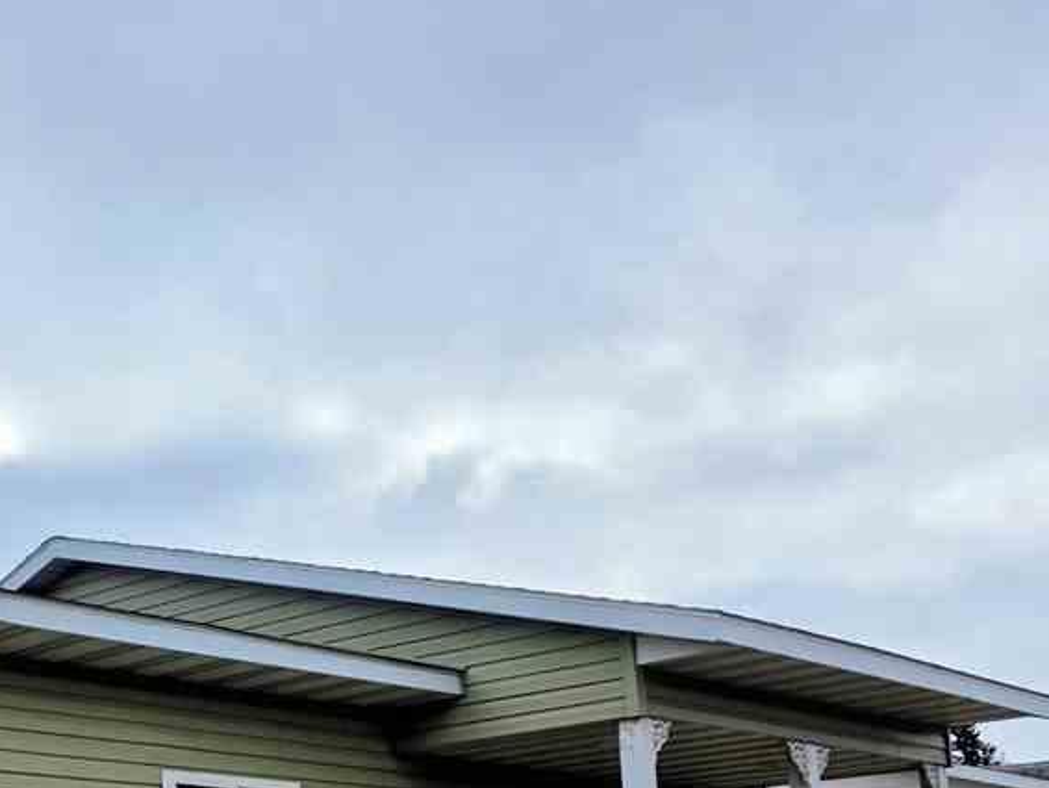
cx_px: -78
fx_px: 1576
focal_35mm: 52
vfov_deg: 26.5
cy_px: 795
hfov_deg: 32.7
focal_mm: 6.3
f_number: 1.7
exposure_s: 1/7626
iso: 80
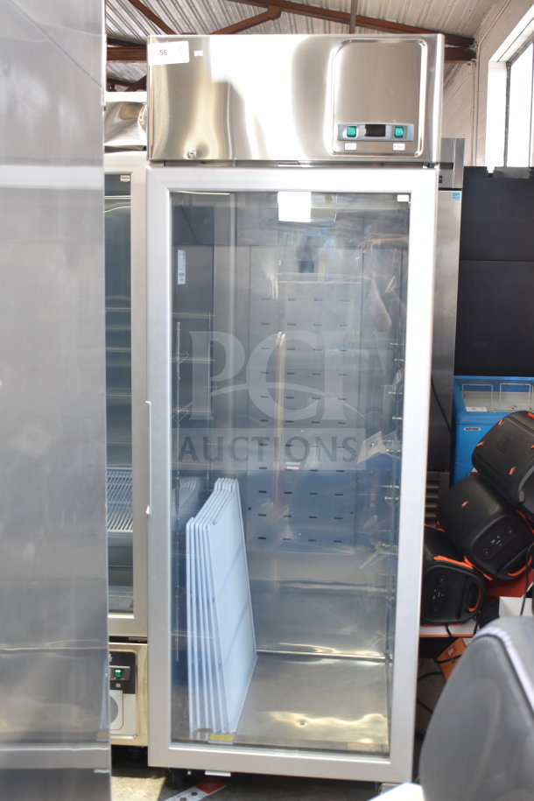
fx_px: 968
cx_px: 267
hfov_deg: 30.8
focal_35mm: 44
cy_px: 400
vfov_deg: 45.0
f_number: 4.2
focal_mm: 29
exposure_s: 1/50
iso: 720
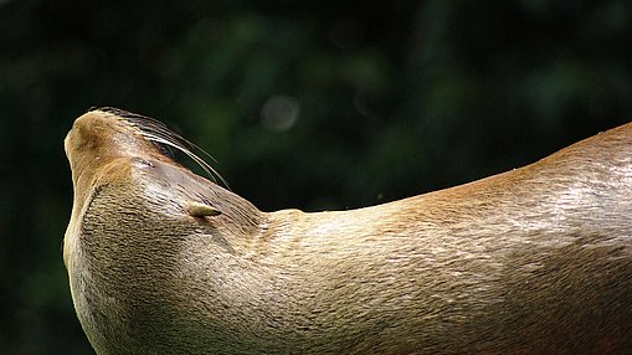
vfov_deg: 3.0
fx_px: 6886
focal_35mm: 411
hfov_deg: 5.3
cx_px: 317
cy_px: 207
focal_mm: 260
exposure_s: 1/640
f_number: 5.6
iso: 200
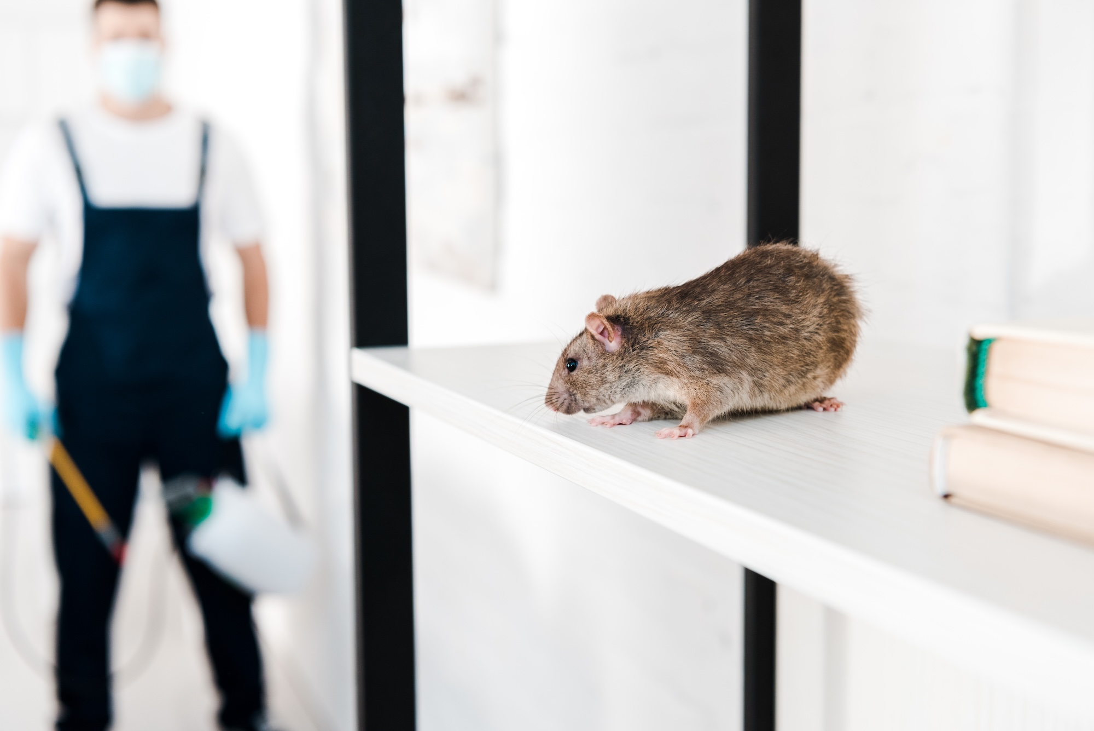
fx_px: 1520
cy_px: 366
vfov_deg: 27.0
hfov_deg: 39.6
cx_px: 547
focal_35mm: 50
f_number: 4.5
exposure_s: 1/160
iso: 640
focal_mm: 50
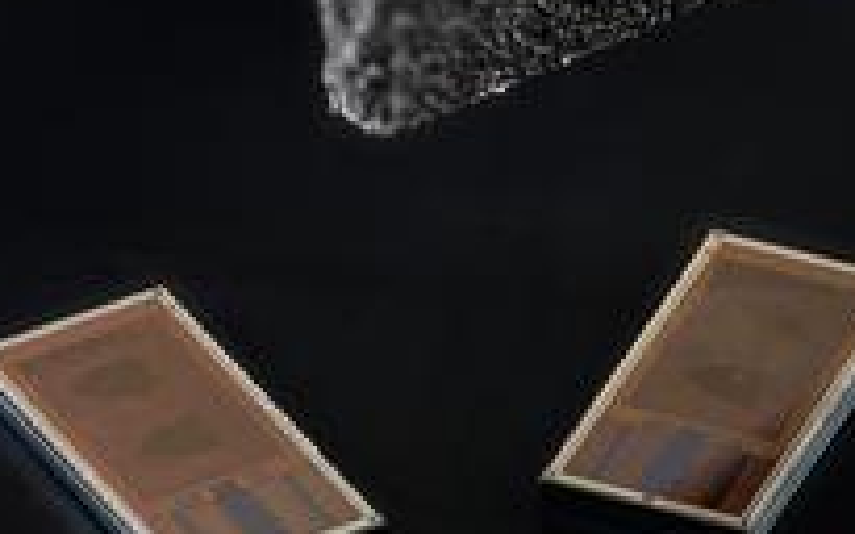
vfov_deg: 3.6
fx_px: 8503
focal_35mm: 365
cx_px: 100
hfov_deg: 5.7
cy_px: 181
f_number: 11
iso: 64
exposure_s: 1/160
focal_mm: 105
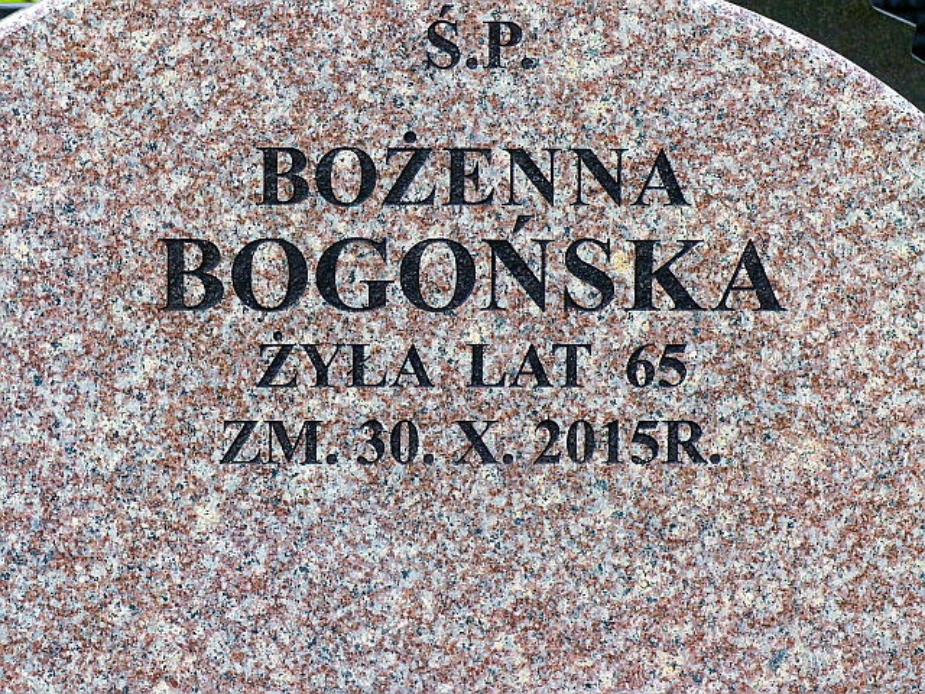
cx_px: 462
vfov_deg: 6.9
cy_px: 347
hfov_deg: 9.2
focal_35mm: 214
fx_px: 5718
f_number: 4
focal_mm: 38.5
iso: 100
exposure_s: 1/320
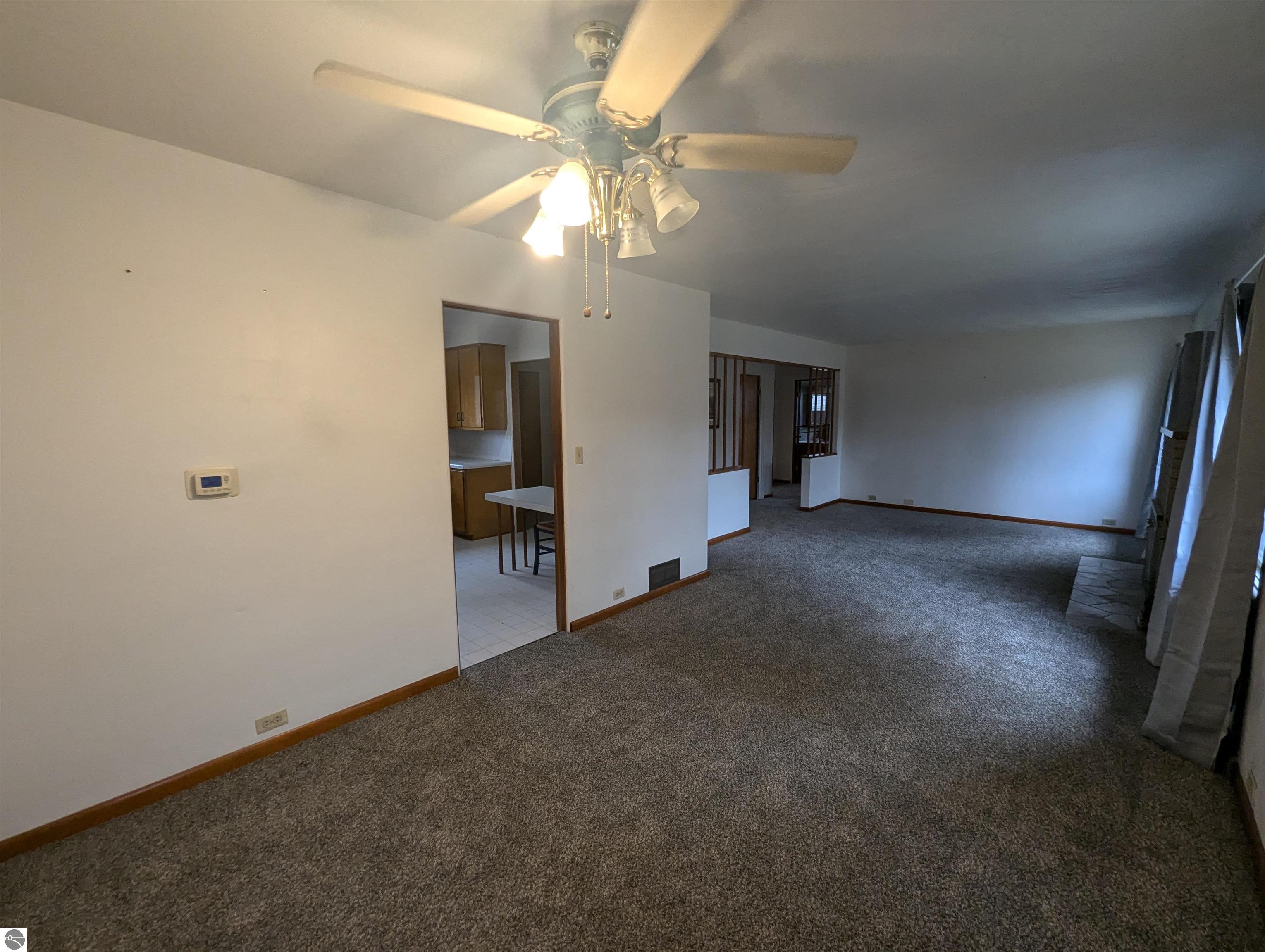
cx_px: 632
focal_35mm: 13
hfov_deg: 106.1
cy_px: 476
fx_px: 476
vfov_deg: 90.1
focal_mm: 1.95
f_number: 2.2
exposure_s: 1/120
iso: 208
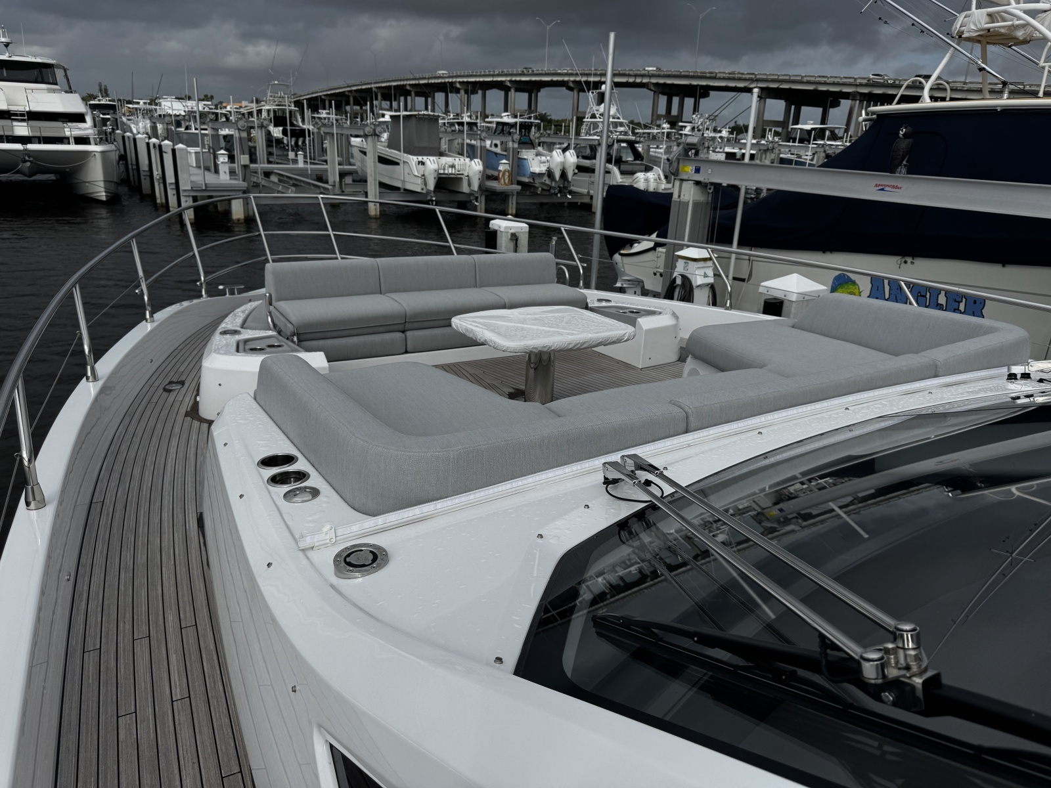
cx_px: 526
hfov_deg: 71.6
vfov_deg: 56.8
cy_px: 394
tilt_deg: -20.2
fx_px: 729
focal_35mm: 24
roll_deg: -2.5
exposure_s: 1/7937
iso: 80
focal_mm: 6.76
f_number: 1.78
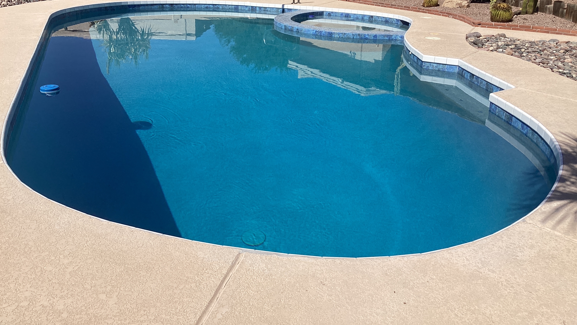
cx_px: 287
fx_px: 520
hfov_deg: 58.0
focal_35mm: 34
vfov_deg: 34.3
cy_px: 107
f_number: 2.4
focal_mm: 3.3
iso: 25
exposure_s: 1/2331
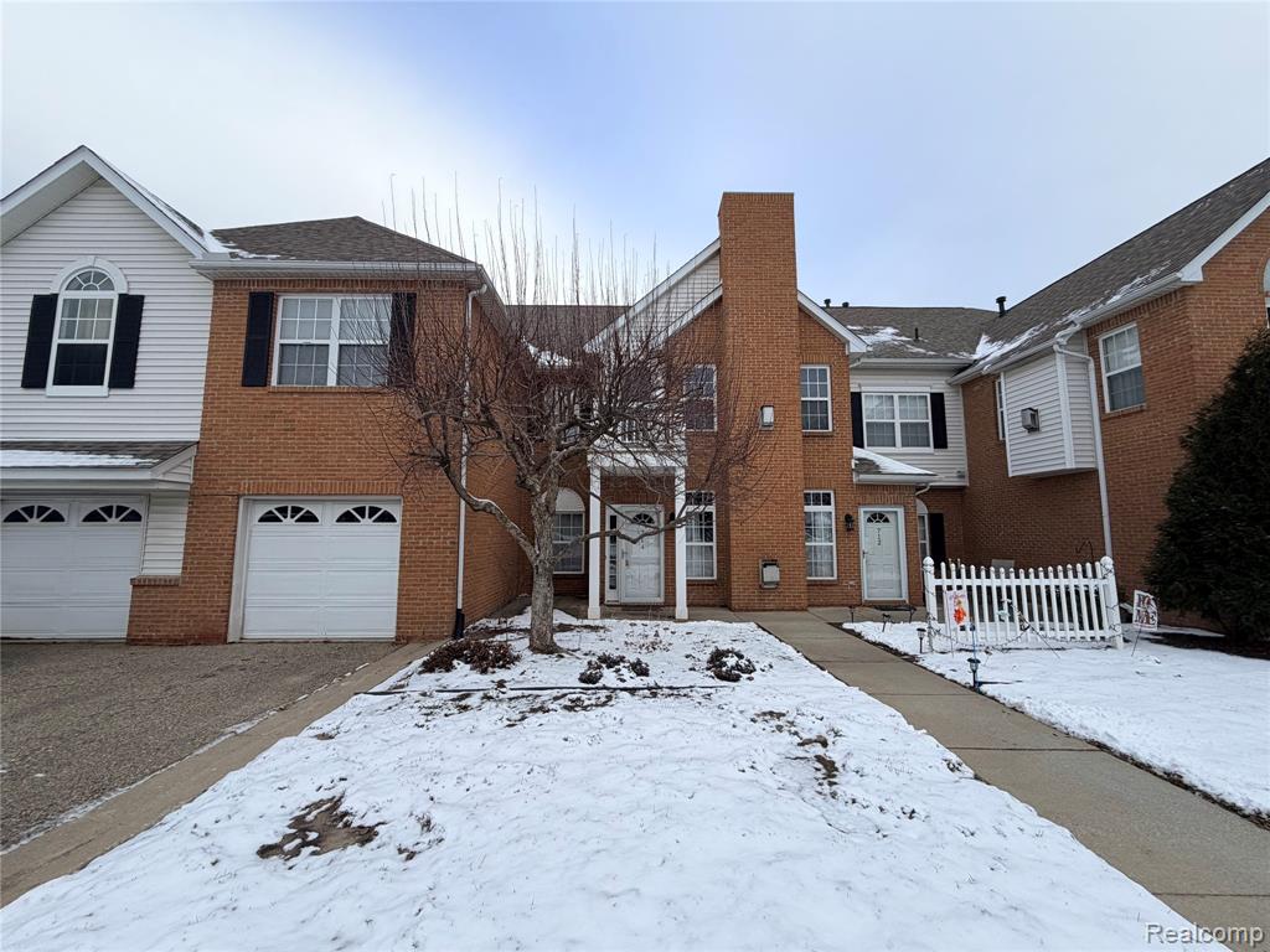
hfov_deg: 102.1
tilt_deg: +5.7
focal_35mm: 14
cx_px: 635
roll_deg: +0.5
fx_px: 514
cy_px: 476
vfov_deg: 85.7
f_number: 2.2
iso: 50
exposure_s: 1/502
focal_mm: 2.22
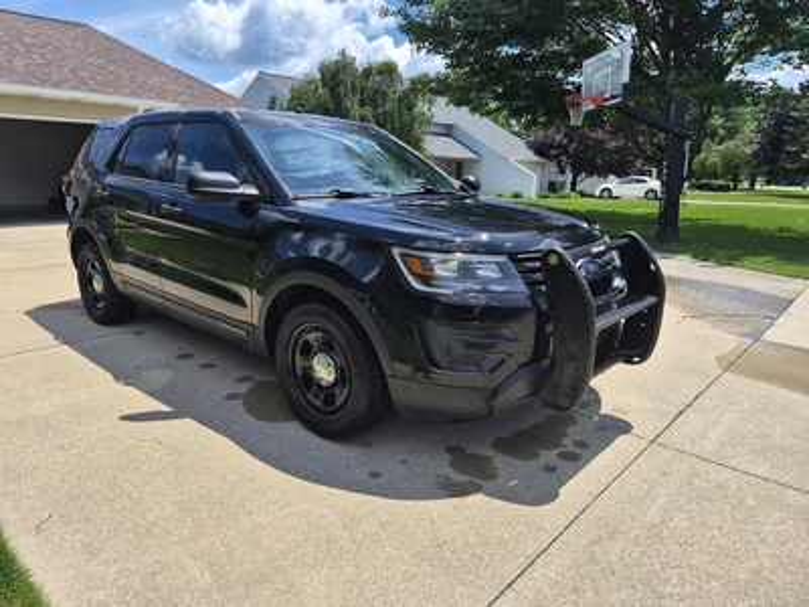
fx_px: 538
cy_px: 304
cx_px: 404
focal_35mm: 23
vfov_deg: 58.9
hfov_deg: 73.9
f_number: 1.8
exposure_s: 1/4624
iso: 80
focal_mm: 5.4
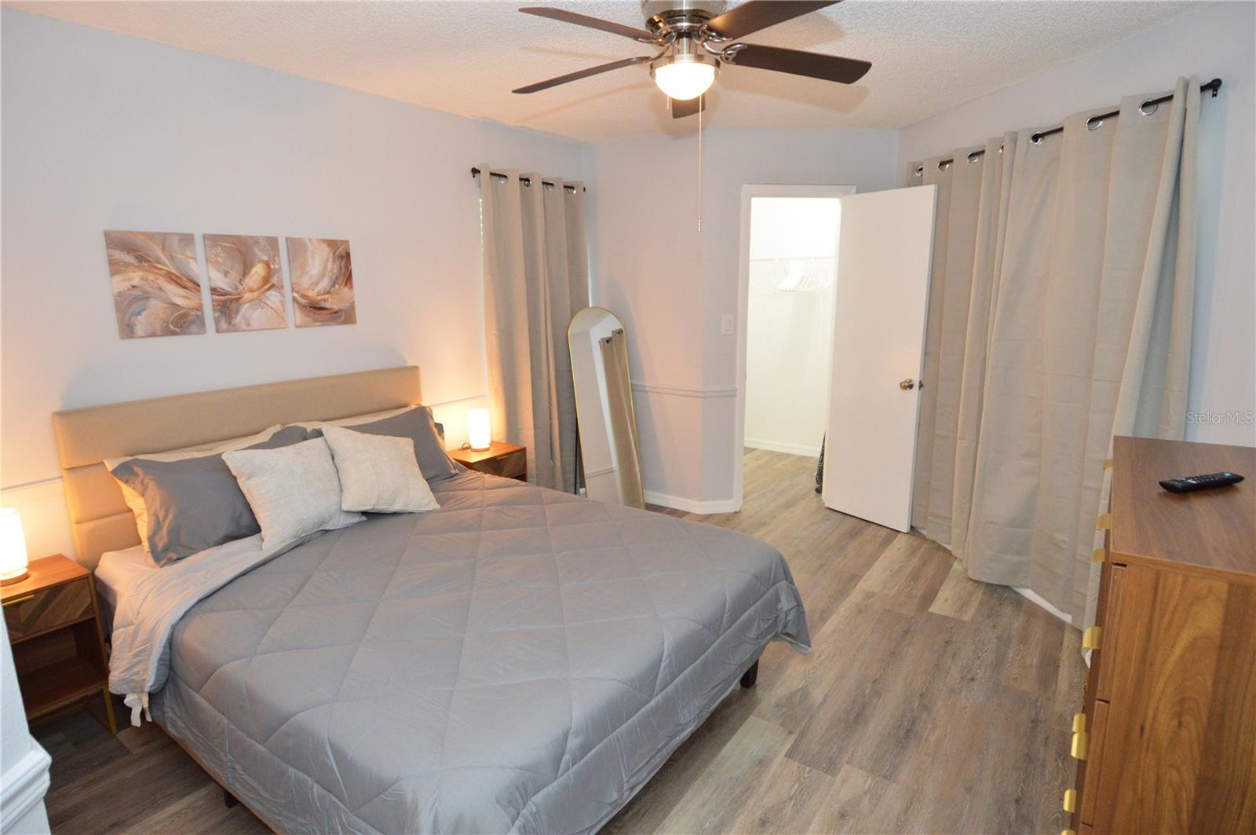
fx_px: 627
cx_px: 628
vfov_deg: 67.3
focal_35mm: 18
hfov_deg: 90.1
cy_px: 418
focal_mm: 12
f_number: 4
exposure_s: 1/60
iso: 1250
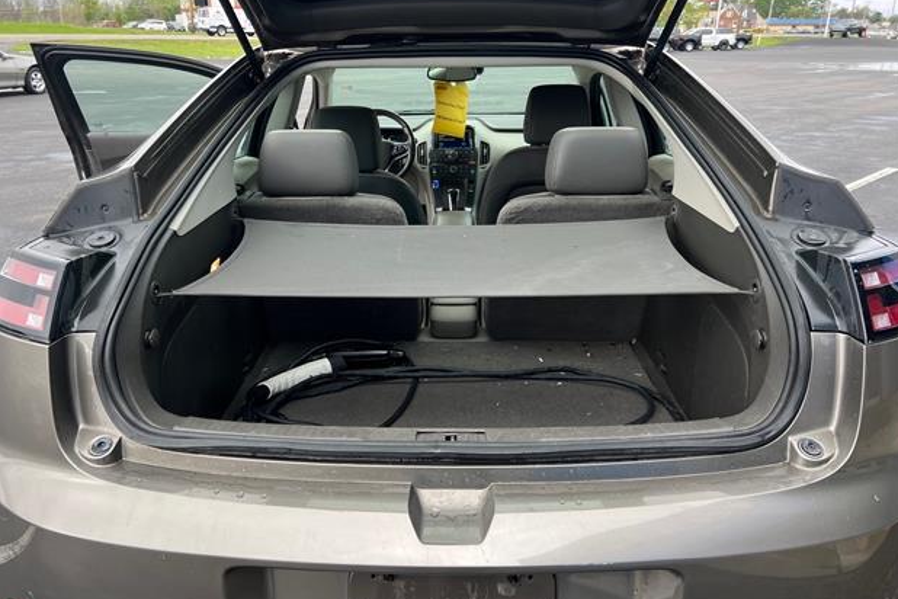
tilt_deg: -20.7
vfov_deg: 46.4
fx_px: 698
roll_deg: -1.1
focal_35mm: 28
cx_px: 440
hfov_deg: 65.5
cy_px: 284
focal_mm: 5.7
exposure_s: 1/460
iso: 50
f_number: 1.5
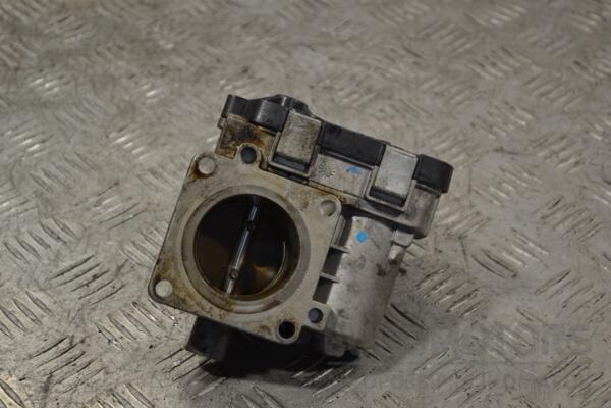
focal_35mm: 82
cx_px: 306
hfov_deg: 24.6
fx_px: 1400
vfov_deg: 16.6
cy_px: 204
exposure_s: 1/30
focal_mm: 55
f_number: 5.6
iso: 160
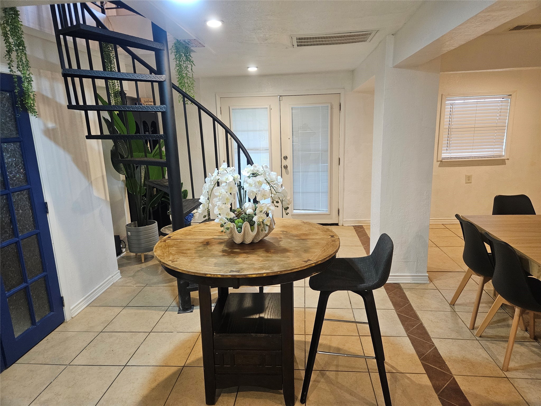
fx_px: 359
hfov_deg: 73.9
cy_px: 203
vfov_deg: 58.9
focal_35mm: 23
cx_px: 270
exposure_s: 1/120
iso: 500
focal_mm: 5.4
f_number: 1.8
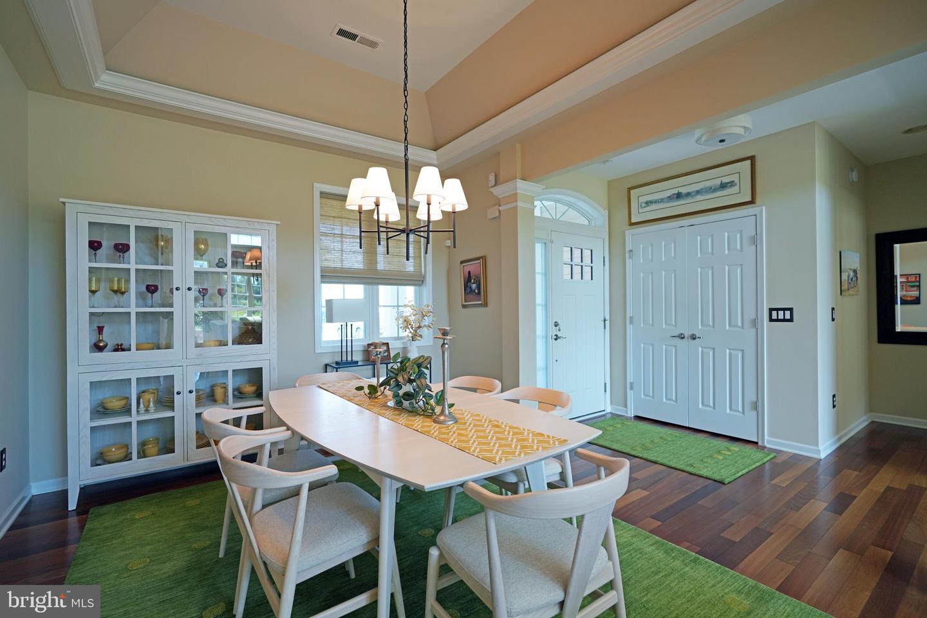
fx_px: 412
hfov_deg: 96.7
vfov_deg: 73.7
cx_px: 464
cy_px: 309
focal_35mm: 16
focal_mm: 16
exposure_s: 1/160
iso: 640
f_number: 4
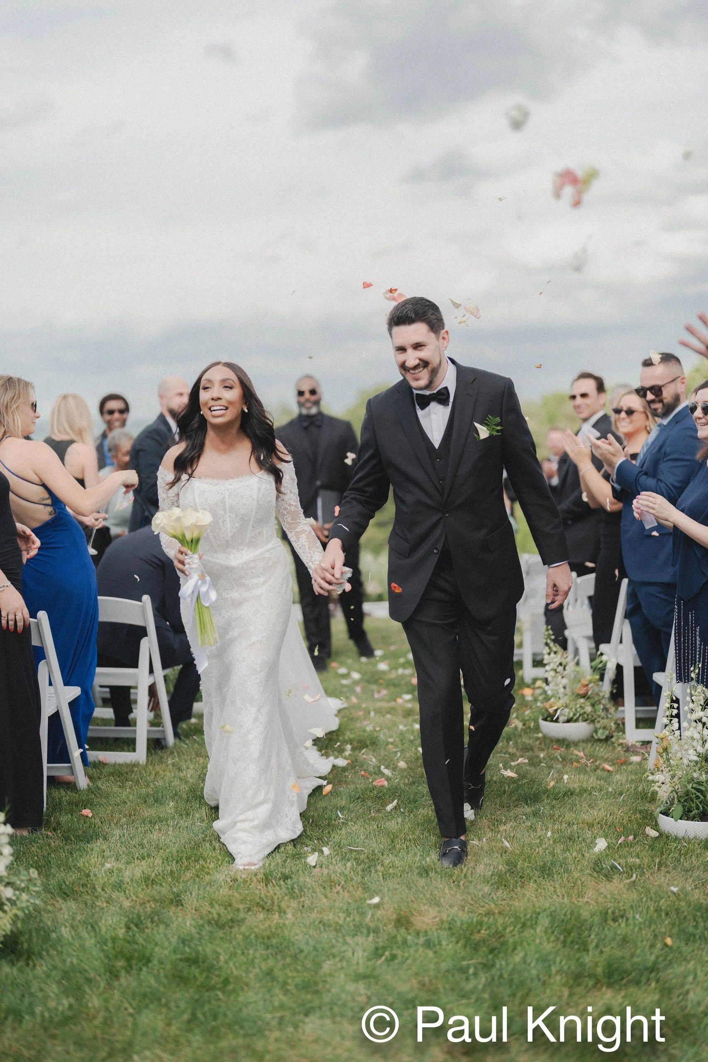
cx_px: 354
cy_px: 531
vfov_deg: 39.6
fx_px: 1475
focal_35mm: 50
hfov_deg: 27.0
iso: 125
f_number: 1.2
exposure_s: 1/5000
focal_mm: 50
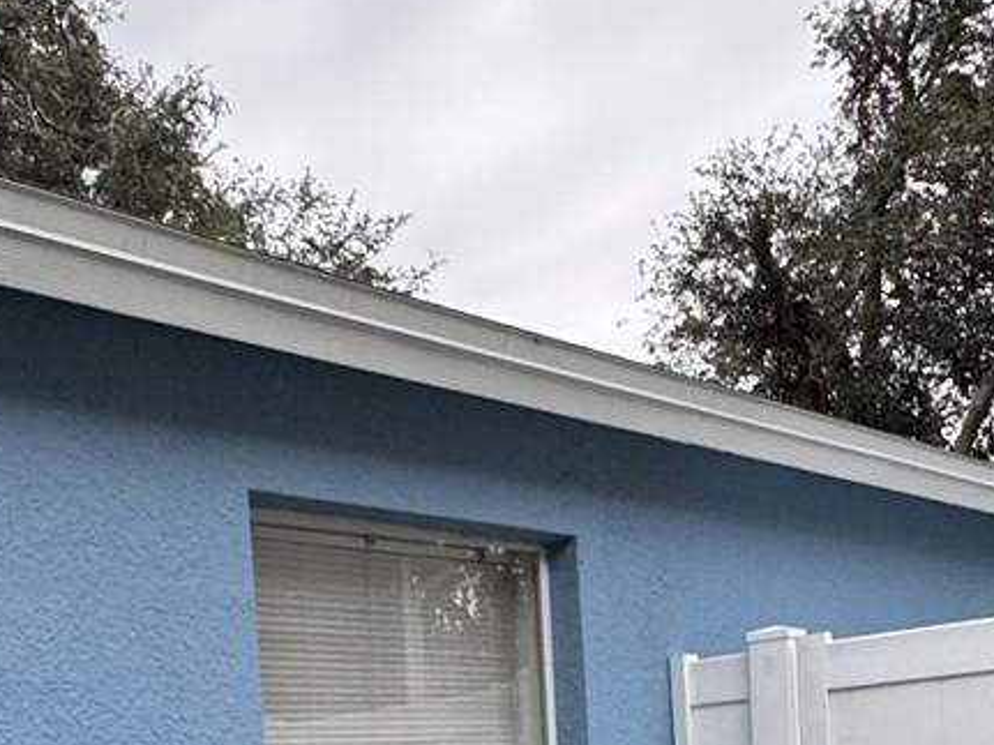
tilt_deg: -5.0
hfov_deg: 35.5
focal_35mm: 52
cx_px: 187
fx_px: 1493
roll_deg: +5.3
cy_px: 985
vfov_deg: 24.3
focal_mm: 2.22
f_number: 2.2
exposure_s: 1/99
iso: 160
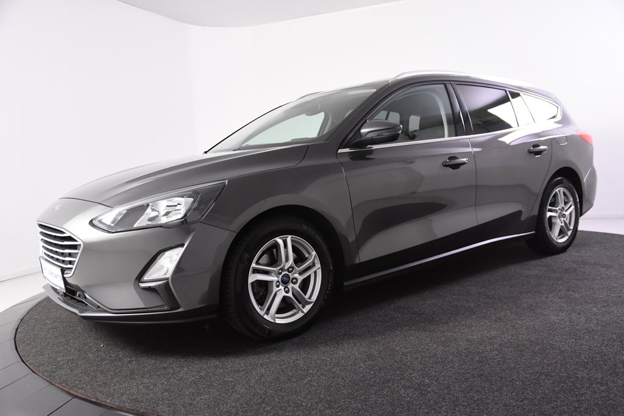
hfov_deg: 57.2
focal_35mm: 33
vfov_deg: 40.0
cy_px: 208
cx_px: 312
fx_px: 572
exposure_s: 1/60
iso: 1600
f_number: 4
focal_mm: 22
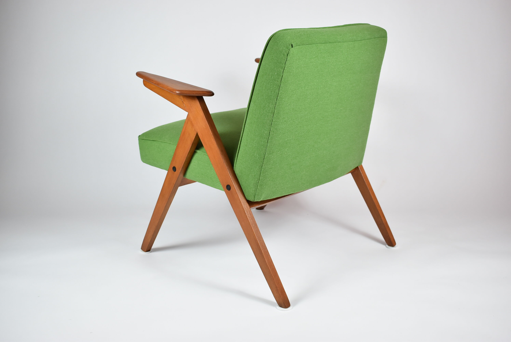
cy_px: 171
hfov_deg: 44.9
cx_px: 256
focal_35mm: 44
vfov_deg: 30.9
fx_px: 618
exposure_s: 1/125
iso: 800
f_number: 4.5
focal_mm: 29
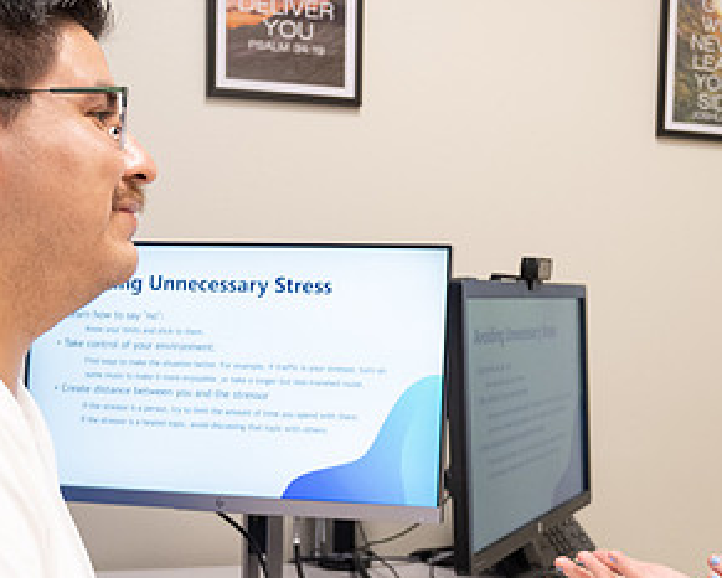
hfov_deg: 31.8
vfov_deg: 25.7
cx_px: 437
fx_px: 1261
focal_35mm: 59
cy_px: 373
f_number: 4
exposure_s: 1/200
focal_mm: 31.5
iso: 1600
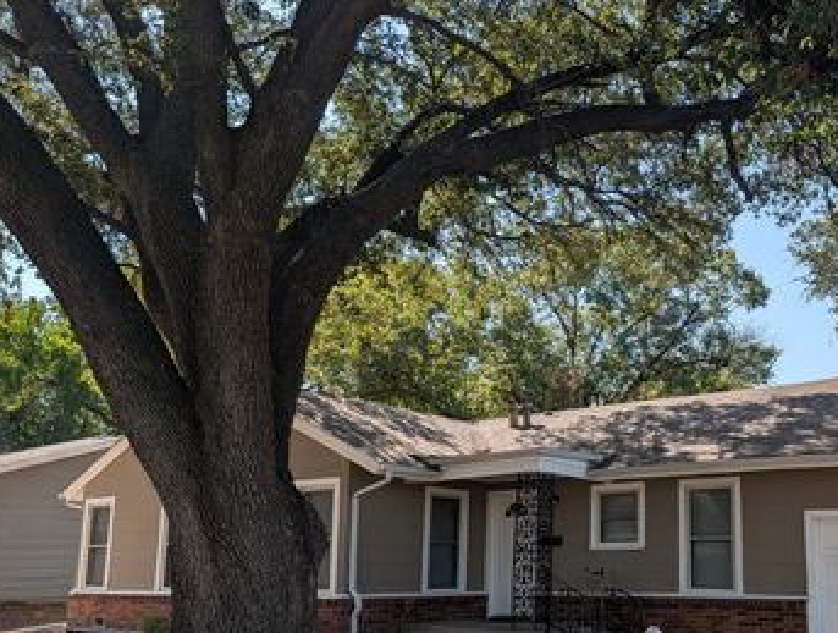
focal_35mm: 35
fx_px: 849
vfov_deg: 40.2
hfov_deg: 51.0
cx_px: 594
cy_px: 436
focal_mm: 6.9
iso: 18
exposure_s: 1/797
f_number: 1.68
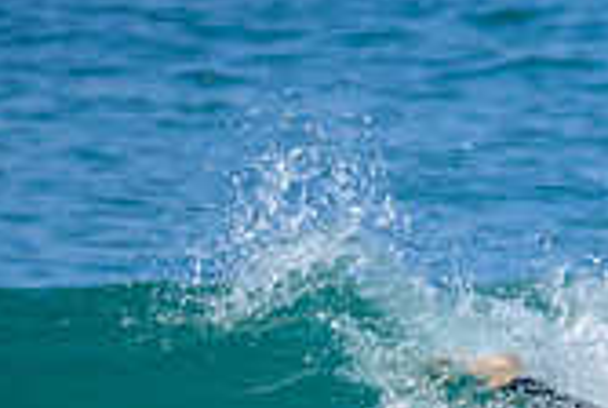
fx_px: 64393
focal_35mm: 3806
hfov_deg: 0.5
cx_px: 852
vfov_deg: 0.4
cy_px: 534
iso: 500
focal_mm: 800
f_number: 6.3
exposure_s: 1/2000
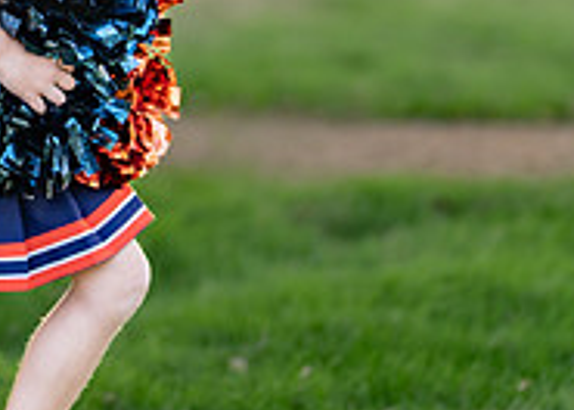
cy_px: -23
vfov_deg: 7.7
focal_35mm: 186
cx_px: 49
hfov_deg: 10.8
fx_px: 3031
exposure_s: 1/640
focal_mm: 50
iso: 100
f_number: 1.2
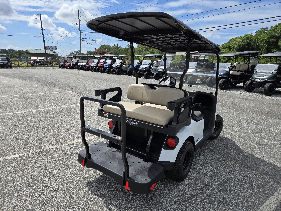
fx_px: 187
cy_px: 106
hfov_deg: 73.9
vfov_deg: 58.9
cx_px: 140
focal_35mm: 23
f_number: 1.8
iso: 25
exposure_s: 1/2302
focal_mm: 5.4
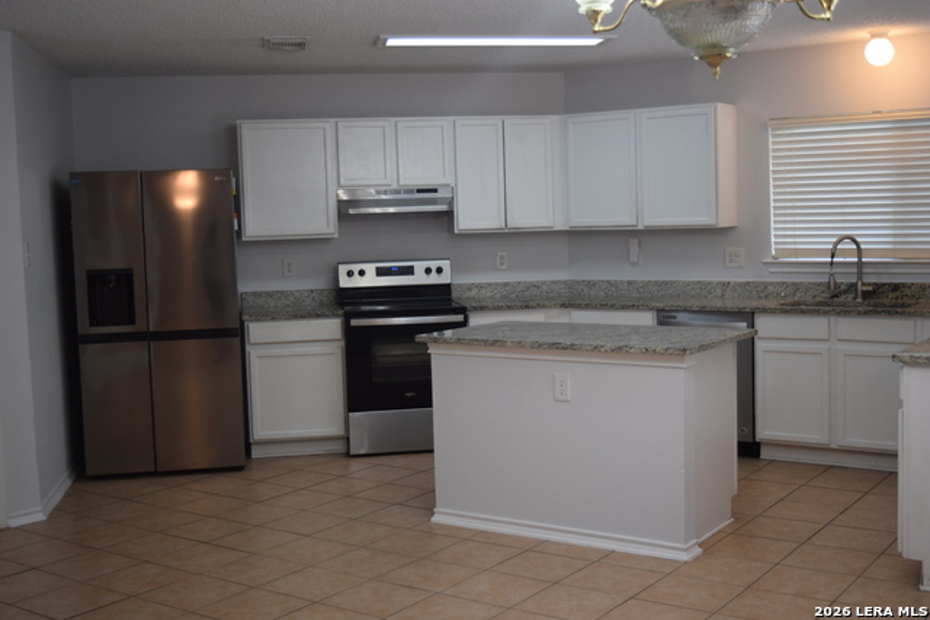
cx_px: 465
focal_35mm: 44
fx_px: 1124
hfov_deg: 45.0
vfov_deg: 30.9
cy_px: 310
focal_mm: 29
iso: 400
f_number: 4.2
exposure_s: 1/60
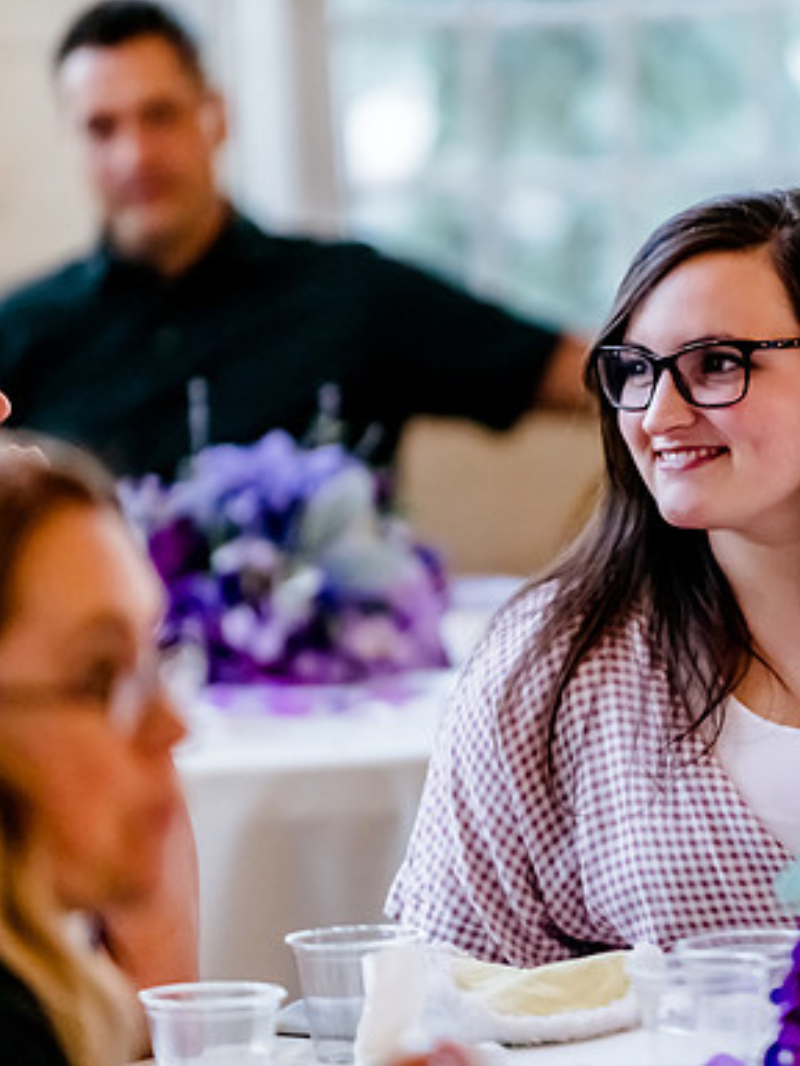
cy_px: 533
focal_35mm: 290
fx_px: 8931
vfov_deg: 6.8
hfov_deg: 5.1
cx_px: 692
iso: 3200
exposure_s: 1/320
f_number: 2.8
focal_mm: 200
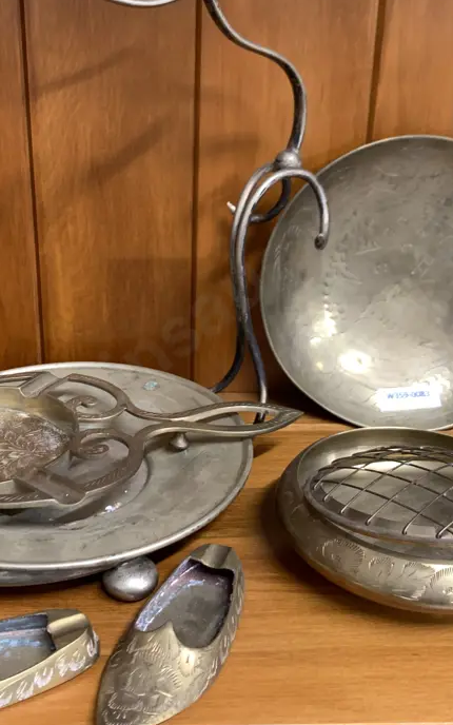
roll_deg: -0.4
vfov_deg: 48.2
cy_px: 345
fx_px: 810
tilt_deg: -21.1
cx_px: 169
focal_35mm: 41
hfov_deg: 31.1
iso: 250
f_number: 1.8
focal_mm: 4.25
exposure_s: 1/50
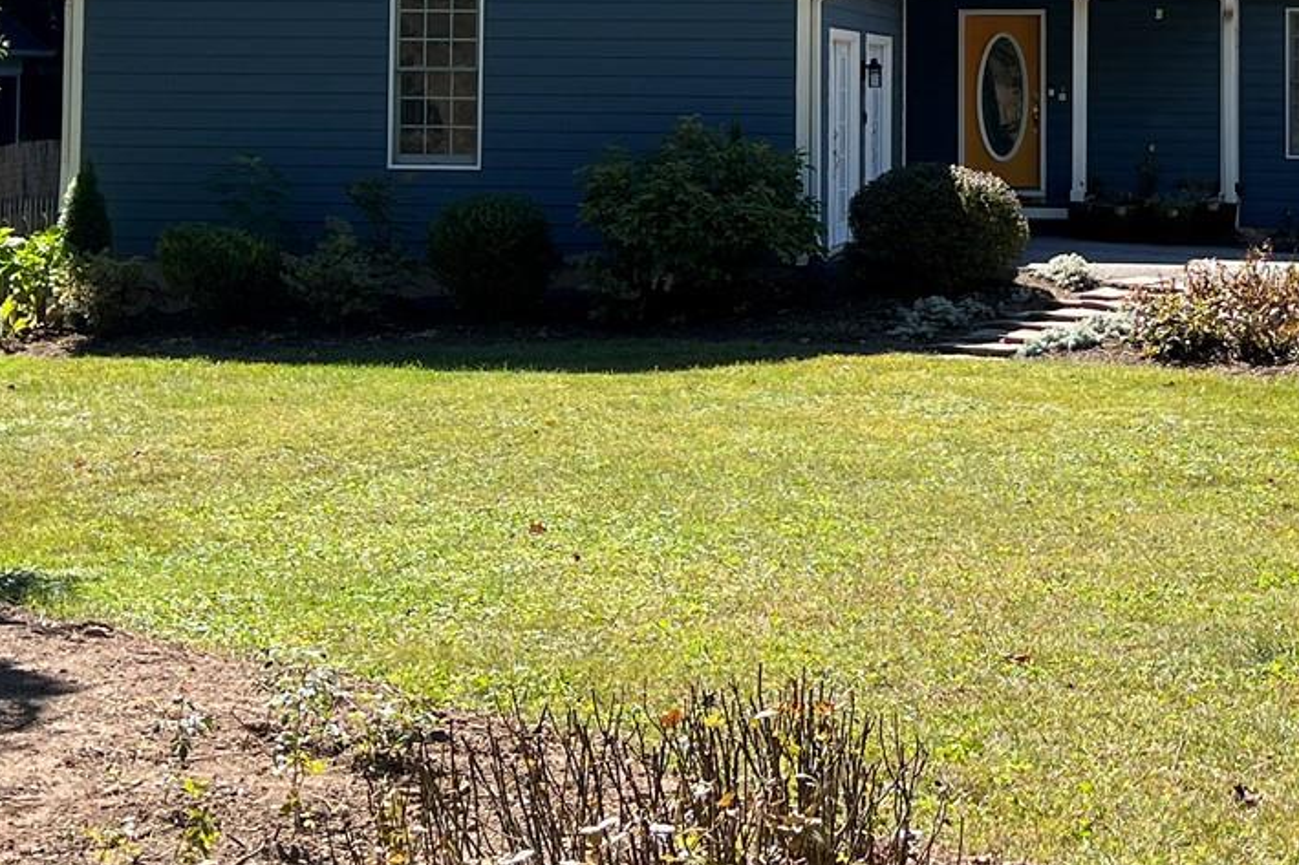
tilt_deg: +3.7
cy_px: -42
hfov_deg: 25.9
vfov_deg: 17.0
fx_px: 2814
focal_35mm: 78
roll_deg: -0.4
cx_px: 778
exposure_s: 1/1224
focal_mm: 5.7
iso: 50
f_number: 1.5
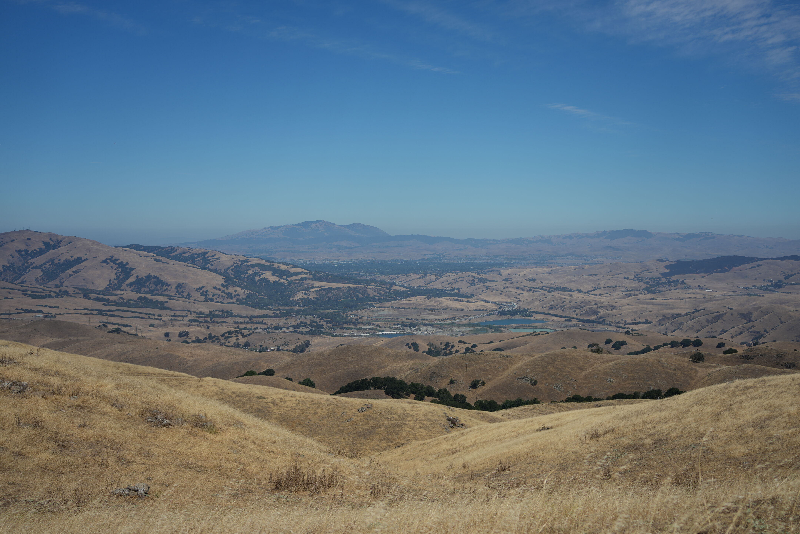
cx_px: 400
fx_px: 1111
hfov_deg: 39.6
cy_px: 267
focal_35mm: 50
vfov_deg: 27.0
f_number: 5
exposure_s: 1/1250
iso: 100
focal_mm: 50
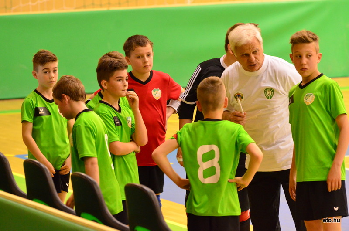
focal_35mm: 232
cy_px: 116
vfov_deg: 5.9
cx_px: 174
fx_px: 2249
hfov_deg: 8.9
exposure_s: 1/125
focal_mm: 155
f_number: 4.8
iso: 4000
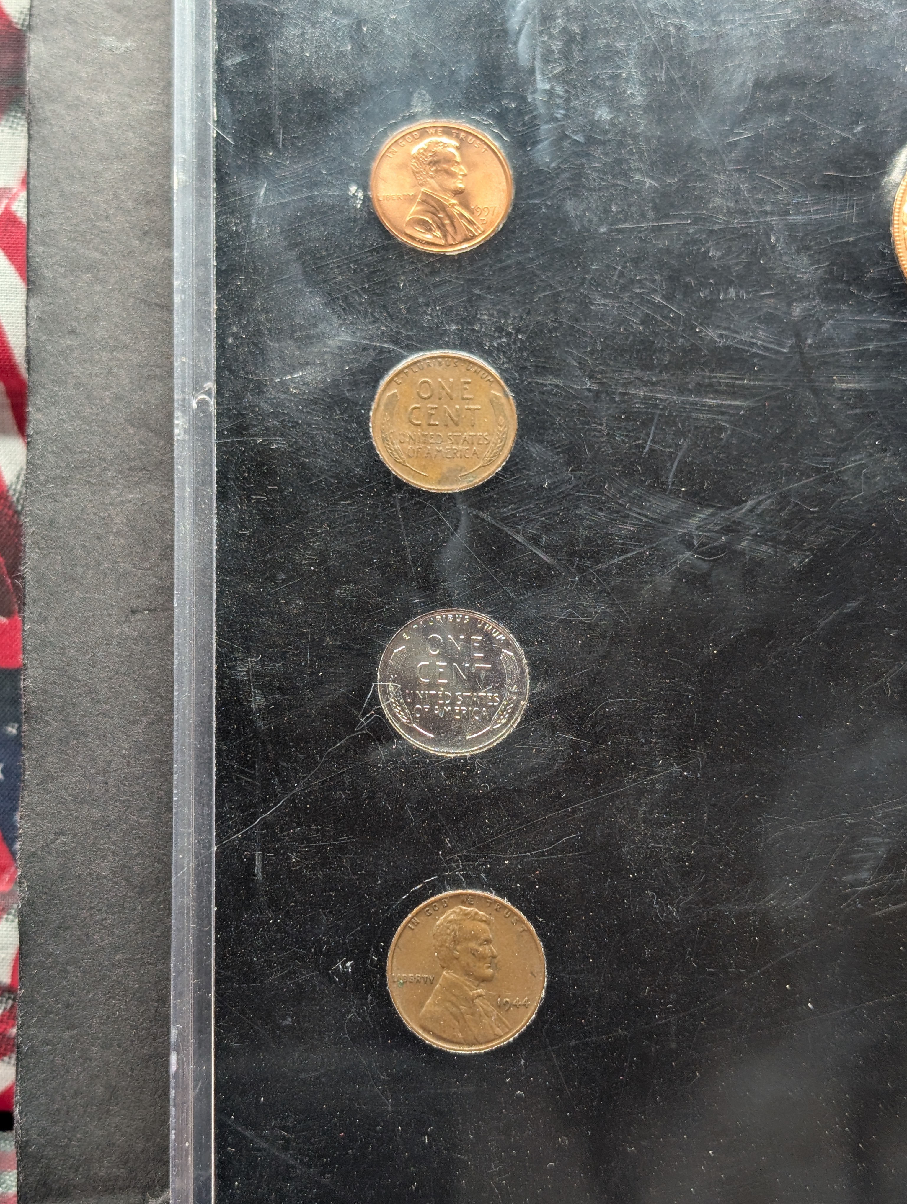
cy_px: 602
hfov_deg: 29.7
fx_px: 1708
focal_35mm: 49
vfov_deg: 38.9
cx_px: 454
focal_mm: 6.9
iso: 39
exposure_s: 1/23.8
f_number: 1.68
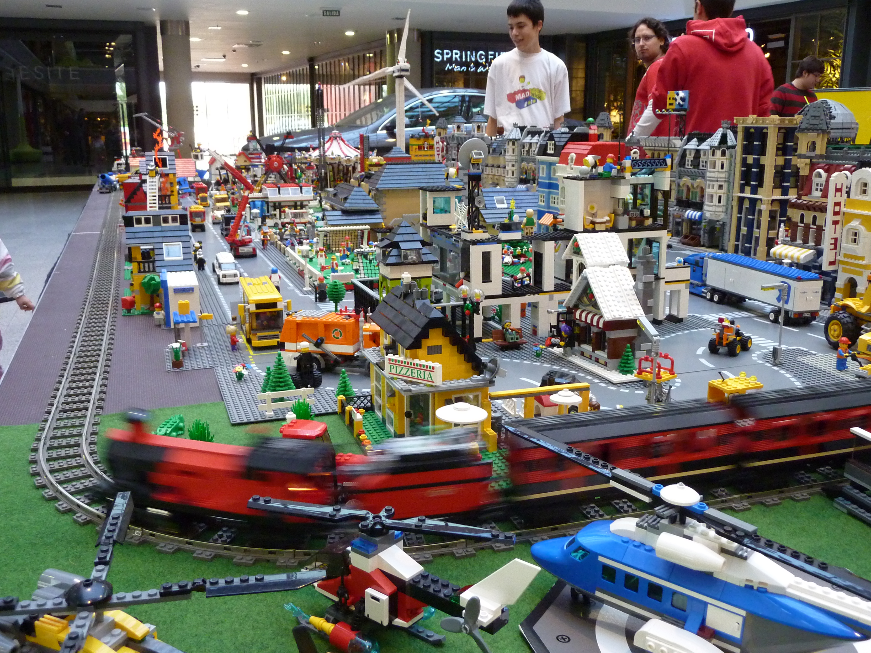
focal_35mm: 32
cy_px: 326
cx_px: 436
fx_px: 805
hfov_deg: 56.8
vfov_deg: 44.2
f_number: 3.5
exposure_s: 1/30
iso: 400
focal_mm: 5.3
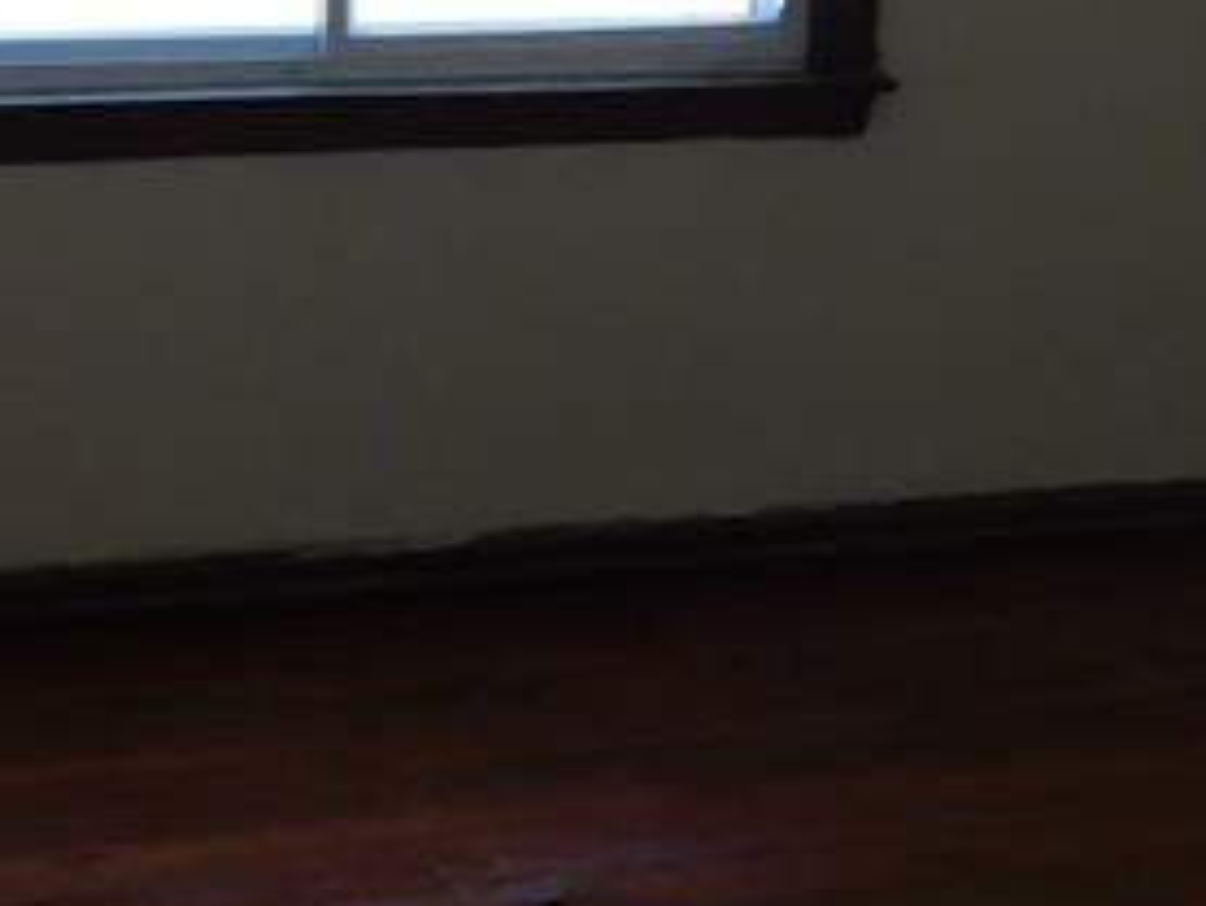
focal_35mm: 85
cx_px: 697
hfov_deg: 23.0
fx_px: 2963
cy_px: -87
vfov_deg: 16.8
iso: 125
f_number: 3
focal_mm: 4
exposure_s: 1/40
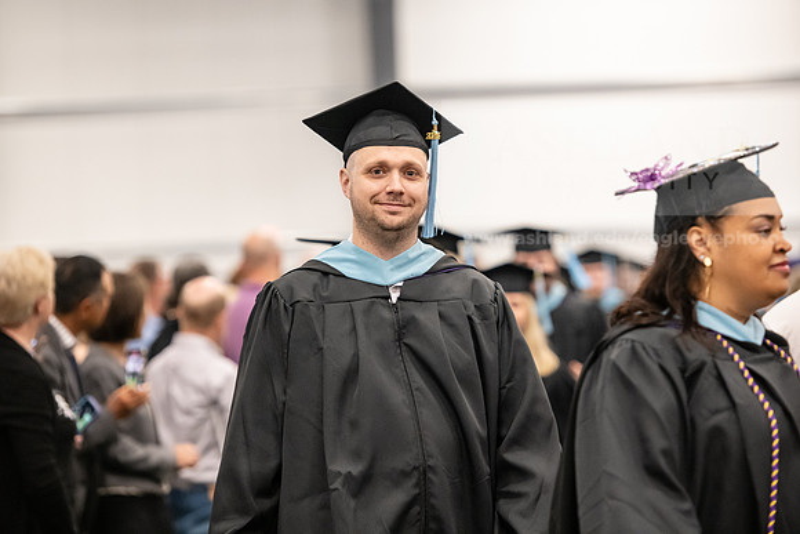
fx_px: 3445
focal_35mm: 155
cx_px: 400
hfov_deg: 13.2
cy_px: 267
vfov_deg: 8.9
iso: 3200
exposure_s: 1/200
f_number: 3.2
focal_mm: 155
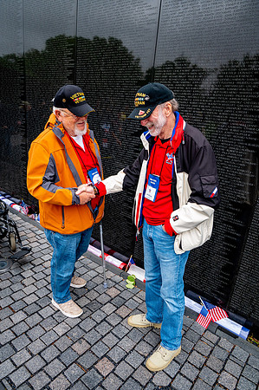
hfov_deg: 52.1
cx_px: 130
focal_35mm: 24
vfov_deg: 72.7
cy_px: 195
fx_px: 265
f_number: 8
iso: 800
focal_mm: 24.5
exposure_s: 1/640
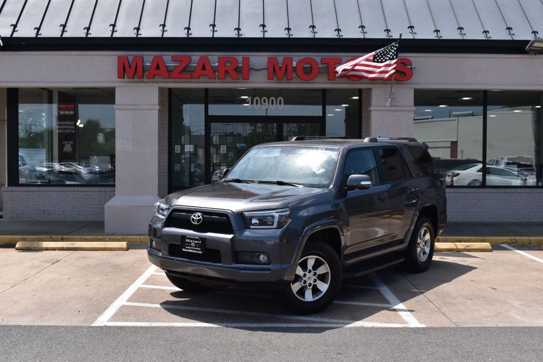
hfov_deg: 43.6
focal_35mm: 45
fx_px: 678
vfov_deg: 29.8
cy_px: 181
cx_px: 272
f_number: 11
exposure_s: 1/500
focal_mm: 30
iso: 400
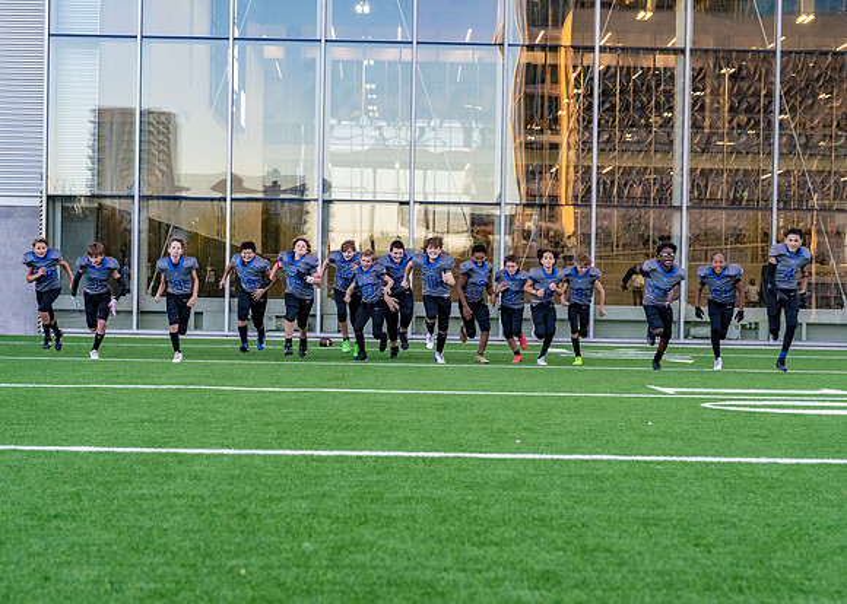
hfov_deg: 32.6
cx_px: 436
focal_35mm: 60
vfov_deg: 23.6
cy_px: 337
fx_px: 1448
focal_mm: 50
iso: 2500
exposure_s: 1/1250
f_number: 3.2
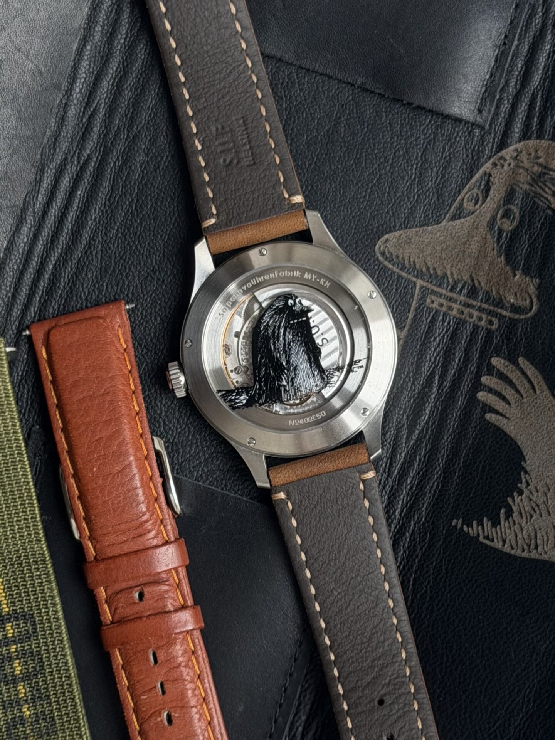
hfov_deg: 30.3
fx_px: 1026
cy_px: 370
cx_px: 278
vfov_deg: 39.7
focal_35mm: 48
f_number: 1.78
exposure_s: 1/200
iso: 100
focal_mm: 6.76
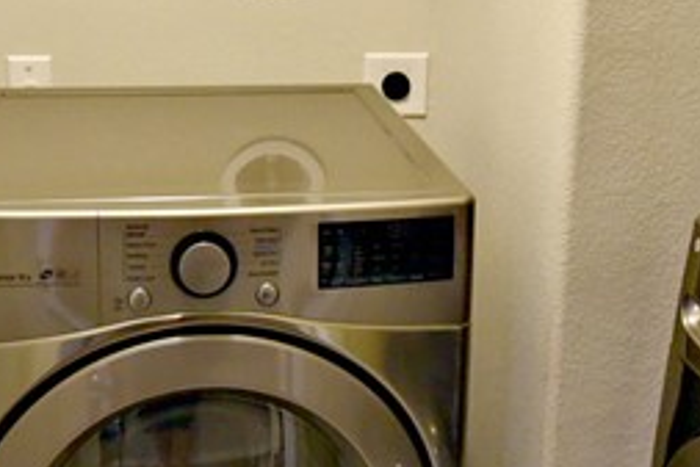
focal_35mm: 60
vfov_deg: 22.5
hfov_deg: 33.4
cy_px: 146
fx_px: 1167
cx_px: 314
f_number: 2.8
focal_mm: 14
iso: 1100
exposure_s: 1/60
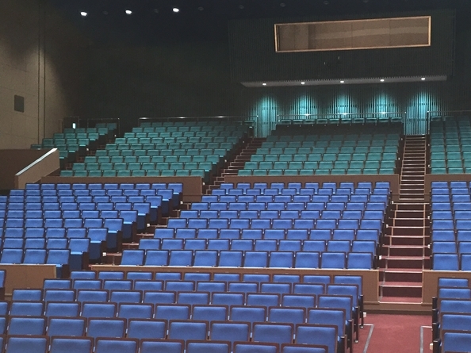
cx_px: 304
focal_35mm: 50
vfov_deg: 28.8
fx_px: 680
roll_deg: -0.1
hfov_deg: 37.9
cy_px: 243
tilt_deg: -1.2
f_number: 2.2
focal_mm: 4.15
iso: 125
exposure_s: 1/30
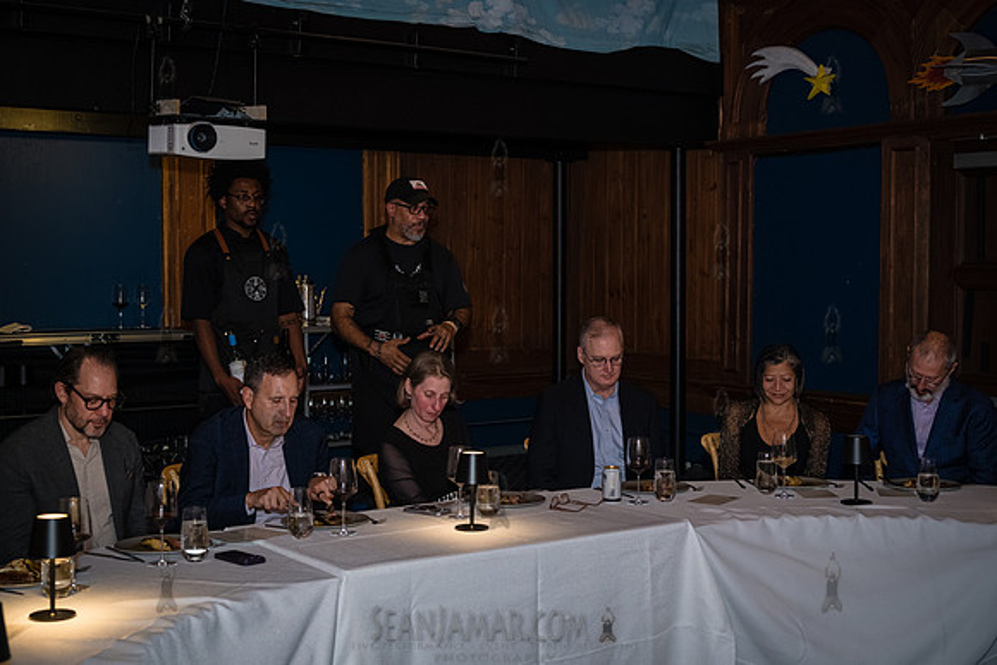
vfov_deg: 28.9
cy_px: 332
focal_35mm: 47
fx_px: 1292
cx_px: 498
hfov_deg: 42.2
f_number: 4
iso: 4000
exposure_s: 1/200
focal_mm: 46
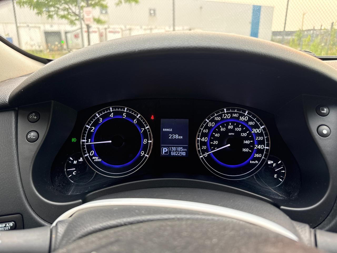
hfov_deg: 71.6
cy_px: 126
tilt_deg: -19.3
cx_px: 168
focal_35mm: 24
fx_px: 234
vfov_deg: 56.8
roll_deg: +0.5
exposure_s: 1/83
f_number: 1.78
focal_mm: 6.76
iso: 125
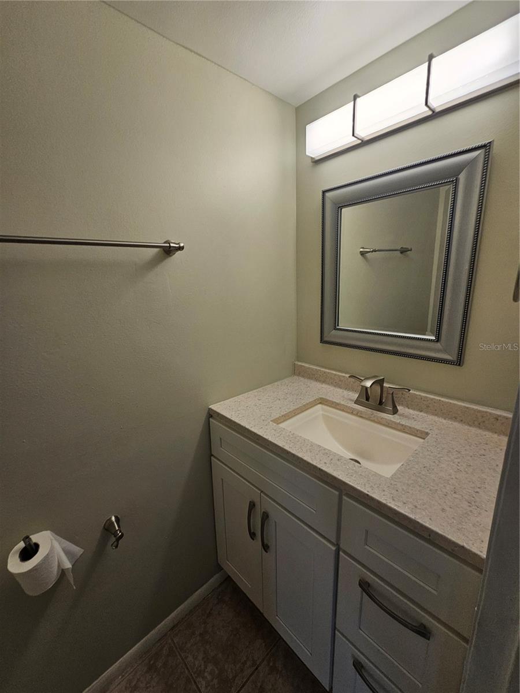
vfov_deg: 106.2
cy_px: 346
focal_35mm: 13
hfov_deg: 89.9
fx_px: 260
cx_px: 260
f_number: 2.2
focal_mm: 2.2
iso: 80
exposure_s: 1/120
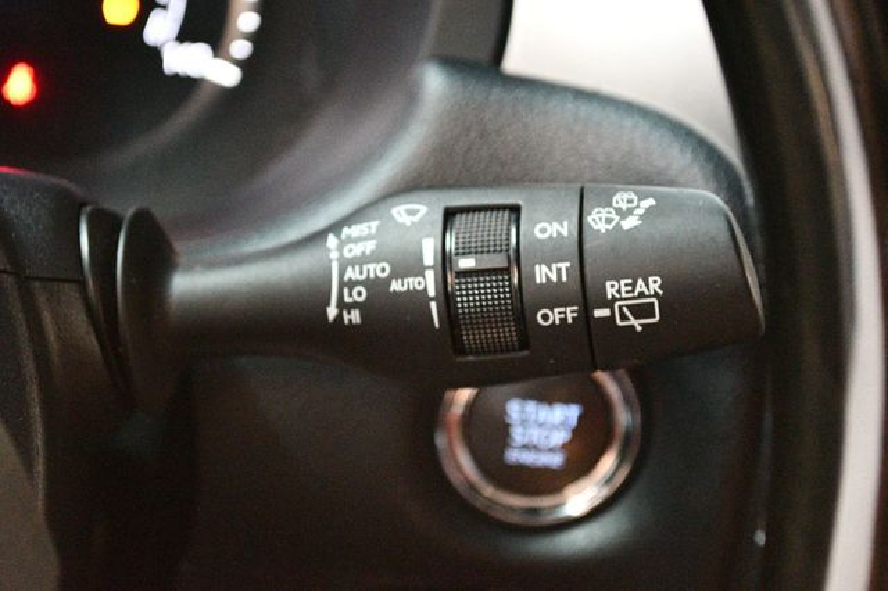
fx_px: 1775
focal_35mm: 72
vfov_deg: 18.9
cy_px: 296
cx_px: 444
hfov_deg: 28.1
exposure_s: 1/30
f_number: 5.3
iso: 12800
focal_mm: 48
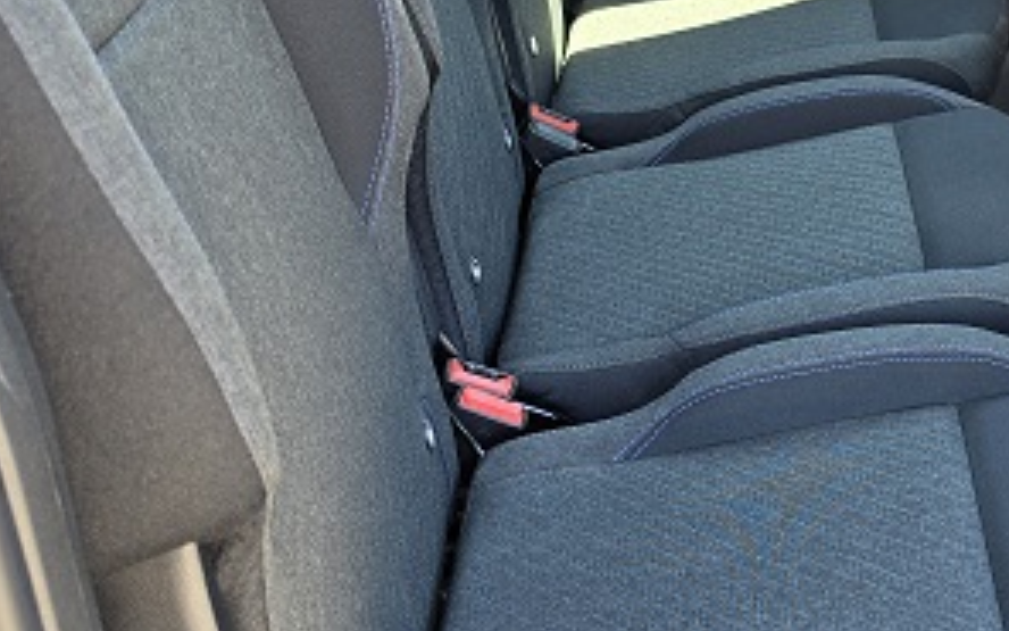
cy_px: 239
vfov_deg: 19.7
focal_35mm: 66
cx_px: 832
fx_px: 1815
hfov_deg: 30.2
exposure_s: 1/180
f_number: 1.4
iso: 25
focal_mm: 6.5
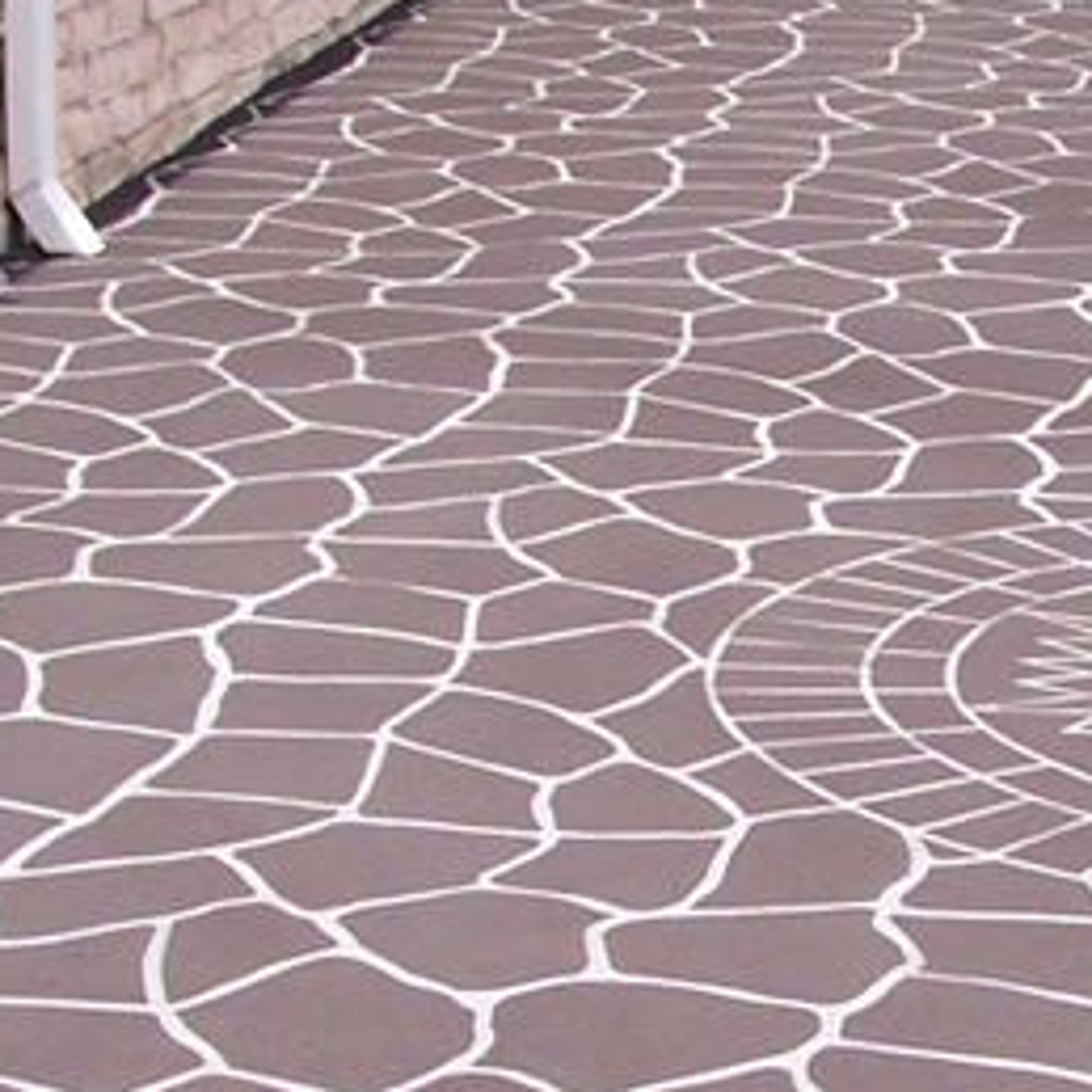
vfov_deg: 13.0
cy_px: 995
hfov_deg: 13.0
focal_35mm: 133
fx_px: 4747
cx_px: 1033
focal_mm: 6.3
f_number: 4
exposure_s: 1/750
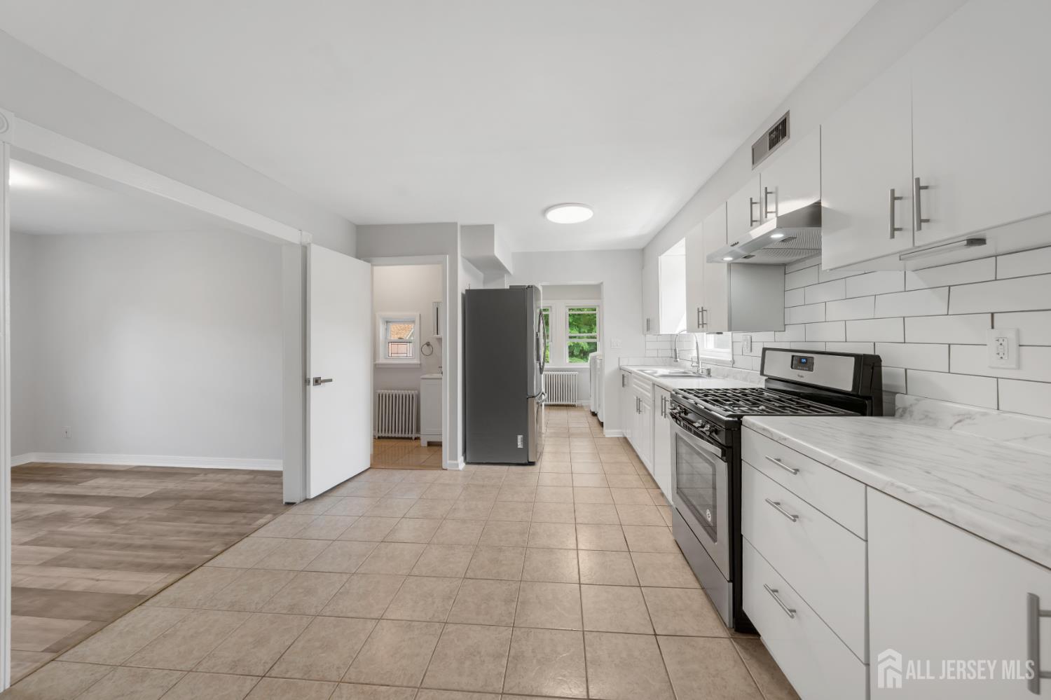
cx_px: 526
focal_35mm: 12
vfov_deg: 90.0
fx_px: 350
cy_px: 350
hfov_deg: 112.6
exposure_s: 1/100
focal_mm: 12
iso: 250
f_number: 7.1
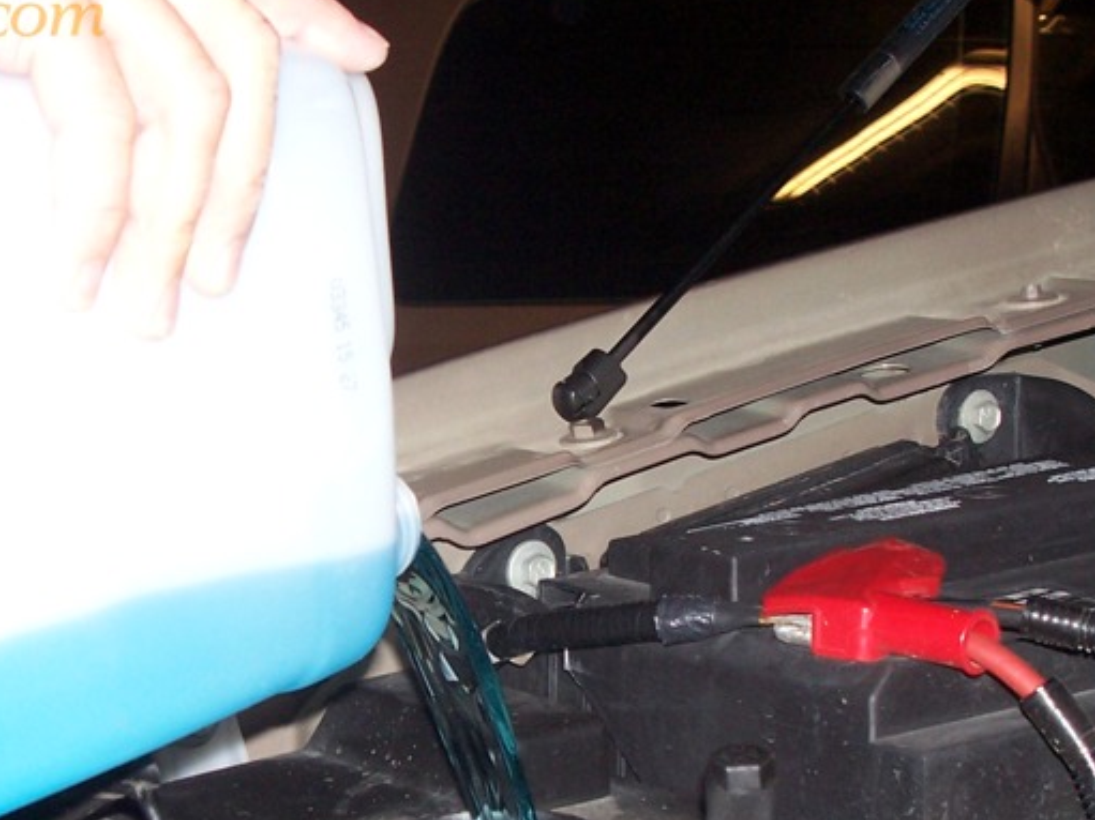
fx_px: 2783
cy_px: 589
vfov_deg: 16.7
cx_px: 489
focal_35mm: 88
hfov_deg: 22.2
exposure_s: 1/60
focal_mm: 8.6
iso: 140
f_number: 3.4
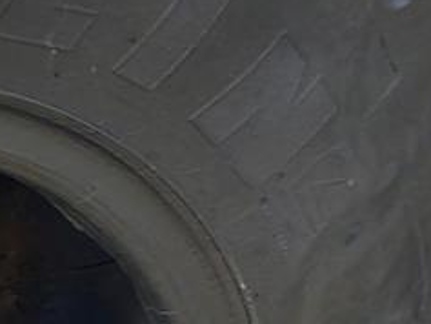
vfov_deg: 13.7
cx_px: -135
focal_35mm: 108
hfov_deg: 17.1
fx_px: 1345
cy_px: 135
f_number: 1.8
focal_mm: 4.65
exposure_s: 1/100
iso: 80
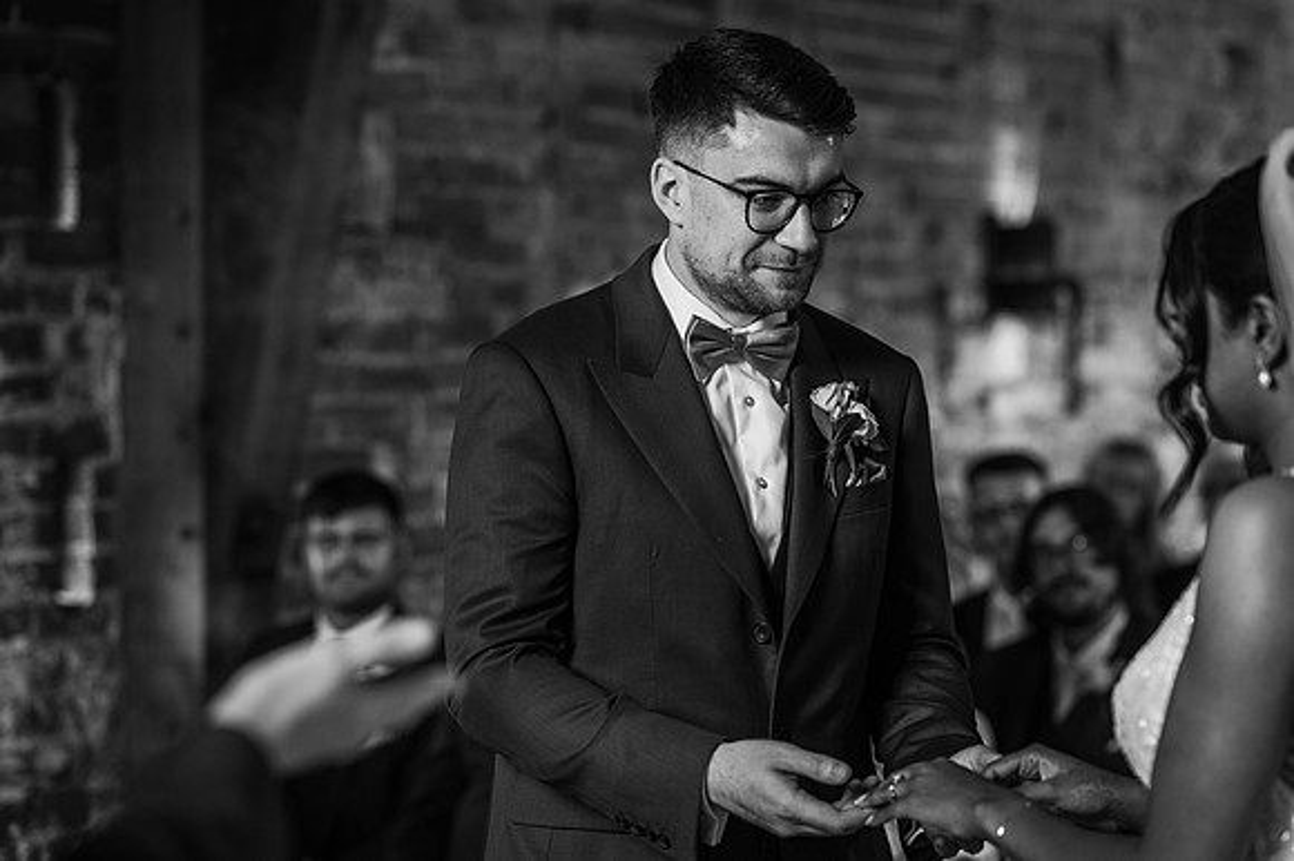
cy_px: 430
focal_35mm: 85
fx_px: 3053
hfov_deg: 23.9
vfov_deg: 16.1
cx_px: 647
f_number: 2.5
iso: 1250
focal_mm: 85
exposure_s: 1/200
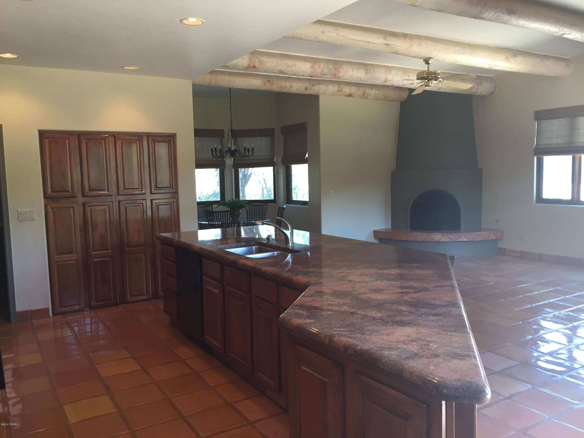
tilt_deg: -6.2
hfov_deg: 61.7
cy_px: 219
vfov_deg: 48.2
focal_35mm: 29
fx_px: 489
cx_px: 292
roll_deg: +0.8
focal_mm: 4.15
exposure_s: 1/30
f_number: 2.2
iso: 64
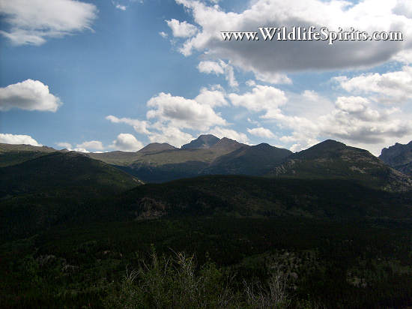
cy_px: 154
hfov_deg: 52.6
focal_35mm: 35
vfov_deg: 40.7
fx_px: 416
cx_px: 206
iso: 80
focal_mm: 5.8
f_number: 7.1
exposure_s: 1/500
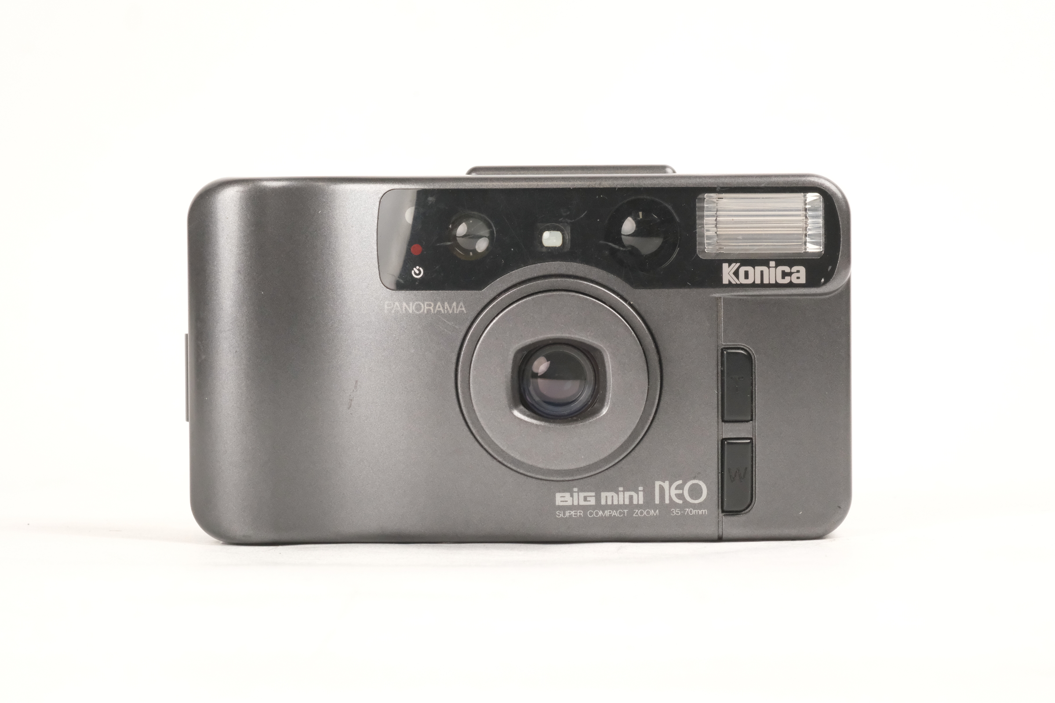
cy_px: 352
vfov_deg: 15.2
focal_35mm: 90
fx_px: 2637
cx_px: 528
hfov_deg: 22.6
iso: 3200
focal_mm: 60
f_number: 14
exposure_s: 1/60
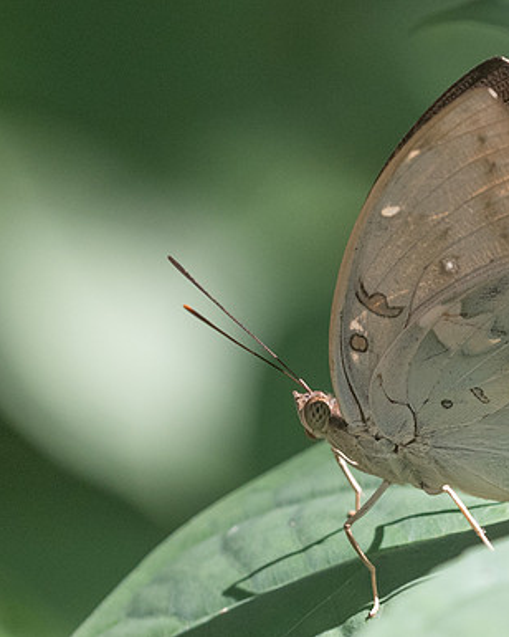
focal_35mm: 624
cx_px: 354
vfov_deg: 3.1
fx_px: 11750
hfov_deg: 2.5
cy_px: 409
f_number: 4.5
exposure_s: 1/1250
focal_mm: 150
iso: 800
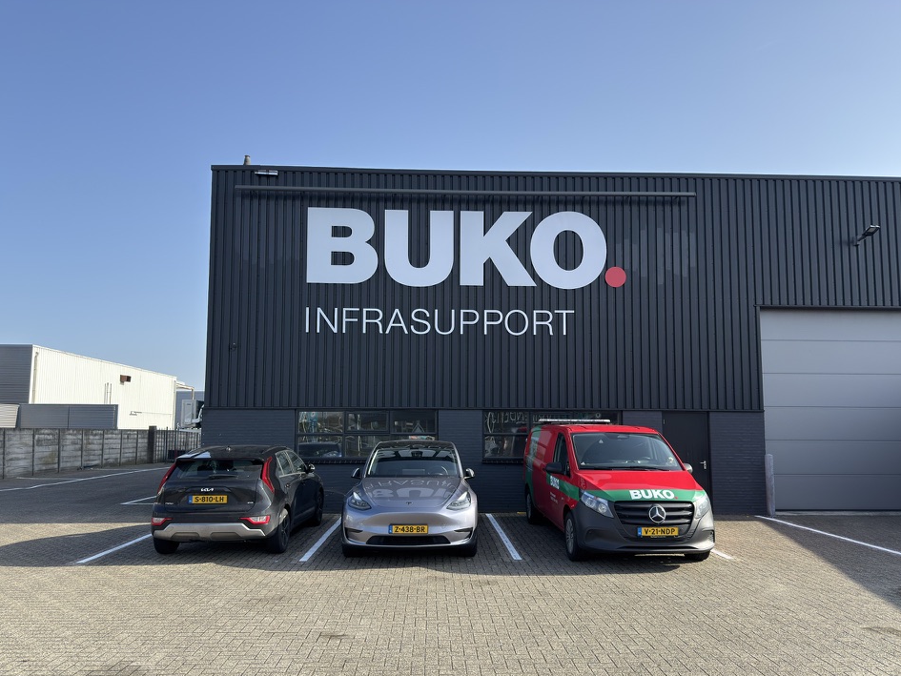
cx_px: 457
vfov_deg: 53.0
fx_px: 677
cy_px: 365
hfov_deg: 67.3
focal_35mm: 26
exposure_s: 1/2179
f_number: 1.78
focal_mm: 6.76
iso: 64
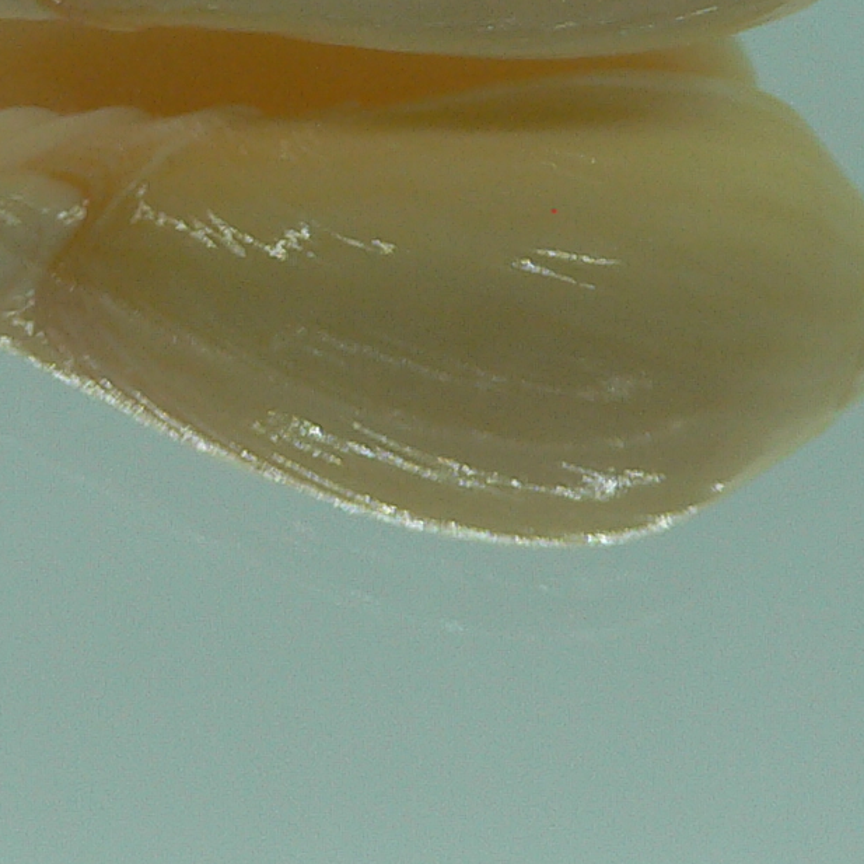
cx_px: 396
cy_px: 3
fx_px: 2852
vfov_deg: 16.9
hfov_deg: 17.2
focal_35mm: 101
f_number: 2.8
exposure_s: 1/80
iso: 80
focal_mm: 4.6
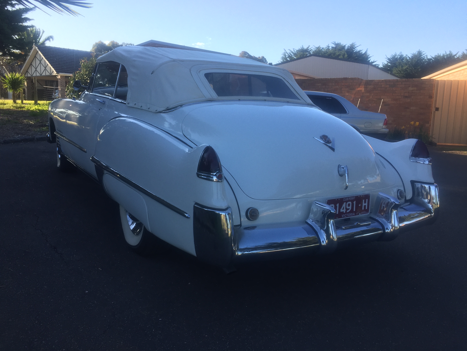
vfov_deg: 48.2
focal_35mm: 29
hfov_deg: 61.7
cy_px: 176
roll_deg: -0.4
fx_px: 391
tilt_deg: -9.8
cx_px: 234
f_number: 2.2
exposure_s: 1/638
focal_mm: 4.15
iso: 32
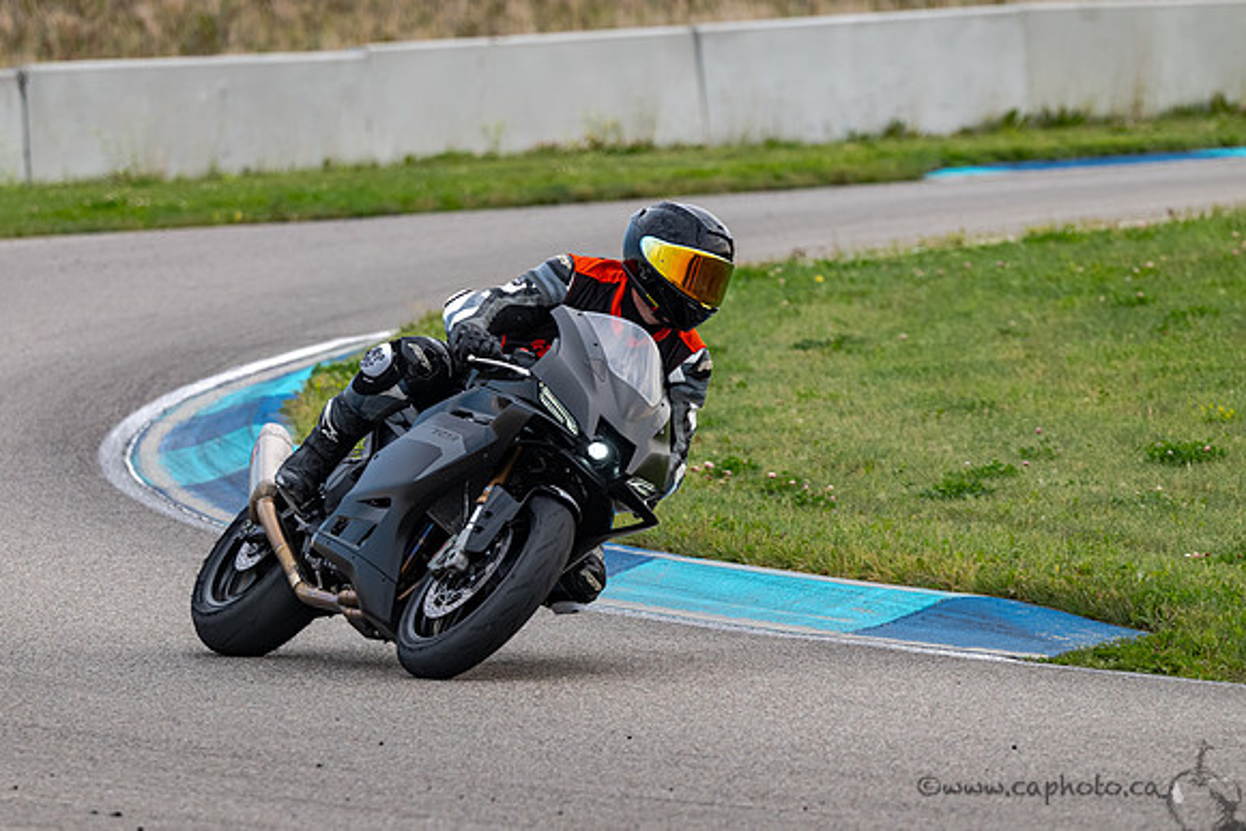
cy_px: 385
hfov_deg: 5.2
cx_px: 455
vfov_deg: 3.5
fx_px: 13630
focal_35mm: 394
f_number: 6.3
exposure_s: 1/1250
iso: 640
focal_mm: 310
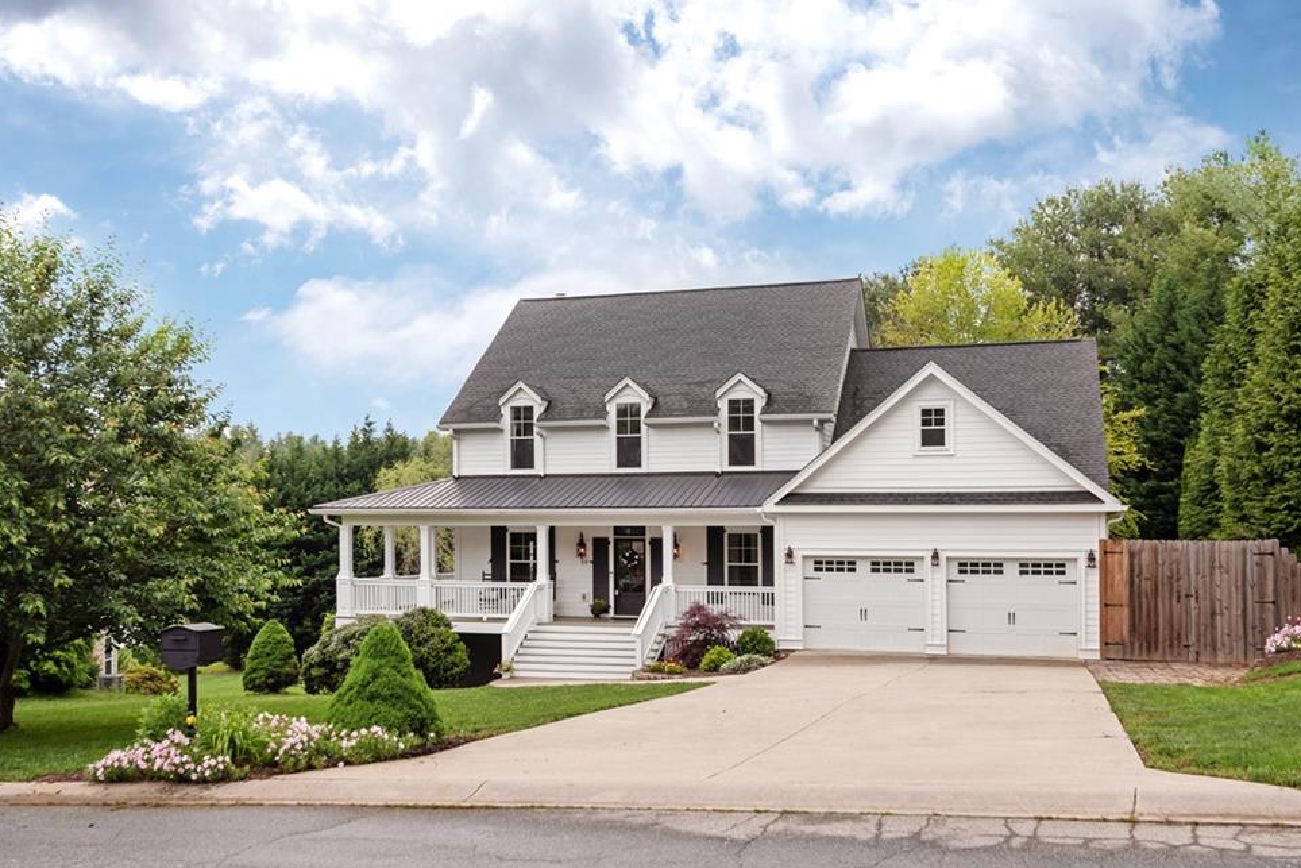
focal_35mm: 34
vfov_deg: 38.9
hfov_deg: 55.8
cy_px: 447
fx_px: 1229
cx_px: 682
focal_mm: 32
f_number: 7.1
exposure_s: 1/1000
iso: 200
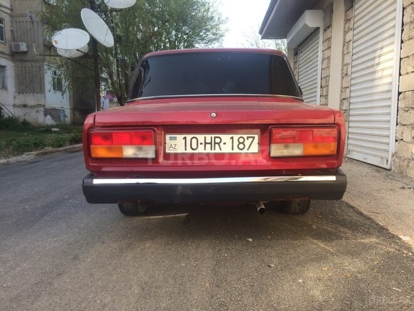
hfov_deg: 61.7
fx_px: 347
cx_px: 207
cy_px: 156
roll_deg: +0.3
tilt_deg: -6.4
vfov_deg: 48.2
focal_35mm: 29
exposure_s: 1/414
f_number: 2.2
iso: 32
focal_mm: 4.15
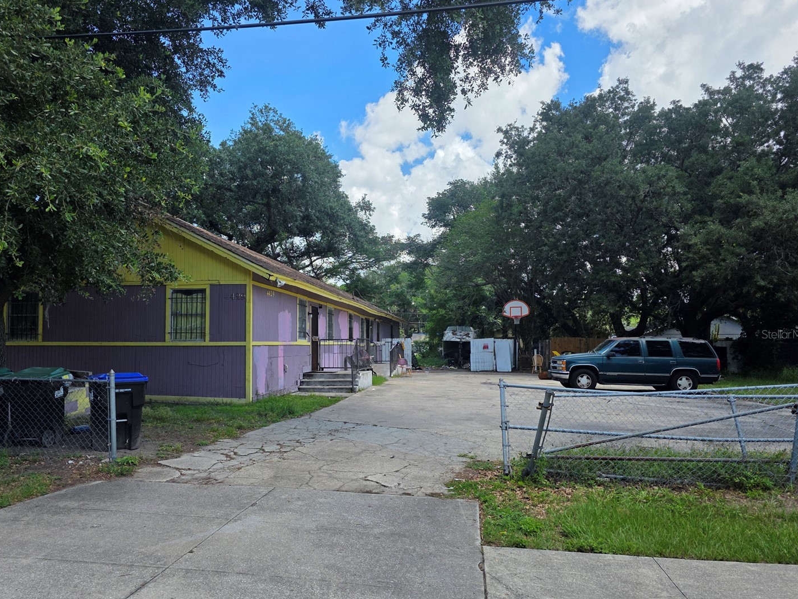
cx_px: 364
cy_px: 334
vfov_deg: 53.0
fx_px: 600
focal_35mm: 26
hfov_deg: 67.2
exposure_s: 1/4650
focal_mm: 6.3
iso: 80
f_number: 1.7
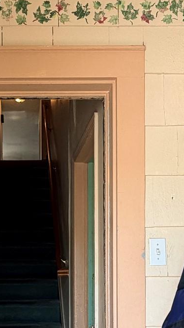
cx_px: 37
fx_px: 408
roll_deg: +0.1
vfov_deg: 41.1
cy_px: 281
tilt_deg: -0.9
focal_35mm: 47
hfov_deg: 25.0
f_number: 2.2
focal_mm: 2.22
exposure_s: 1/121
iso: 64
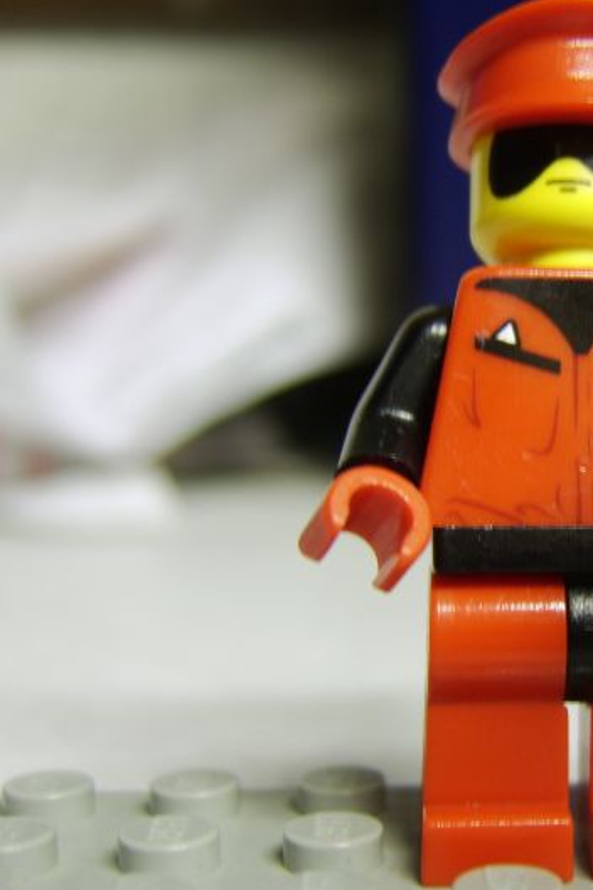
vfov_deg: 44.5
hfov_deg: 28.8
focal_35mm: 44
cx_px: 580
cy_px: 447
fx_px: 1087
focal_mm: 8.13
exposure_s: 1/4
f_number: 2.7
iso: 71
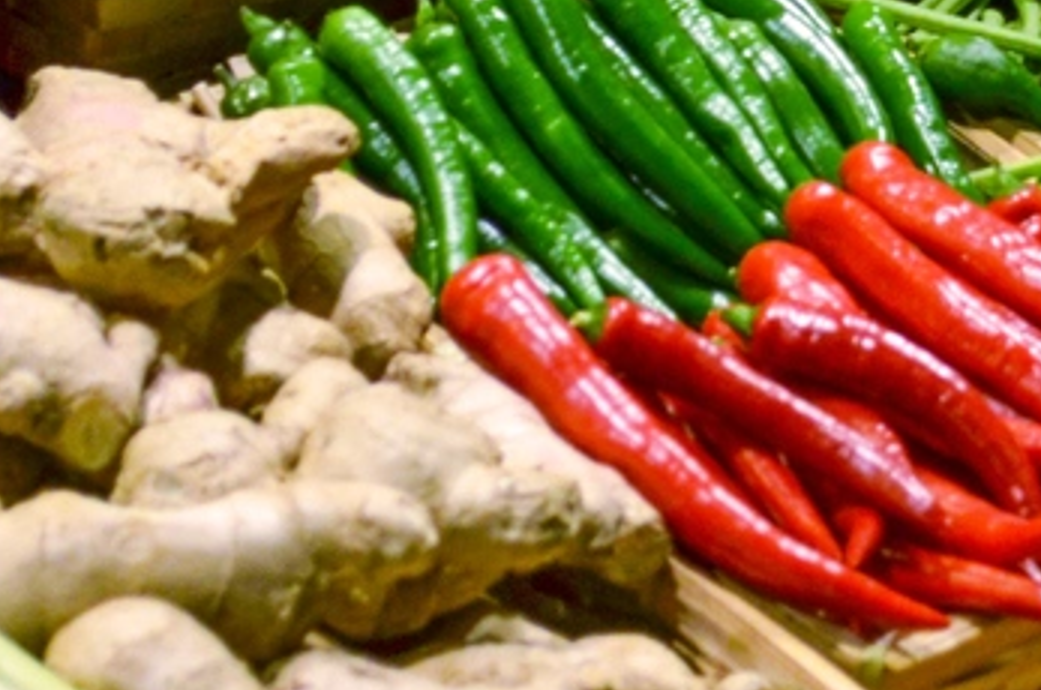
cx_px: 936
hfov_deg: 10.5
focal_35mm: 196
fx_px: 5657
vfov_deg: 6.9
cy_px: -158
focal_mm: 36
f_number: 5
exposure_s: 1/125
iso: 500
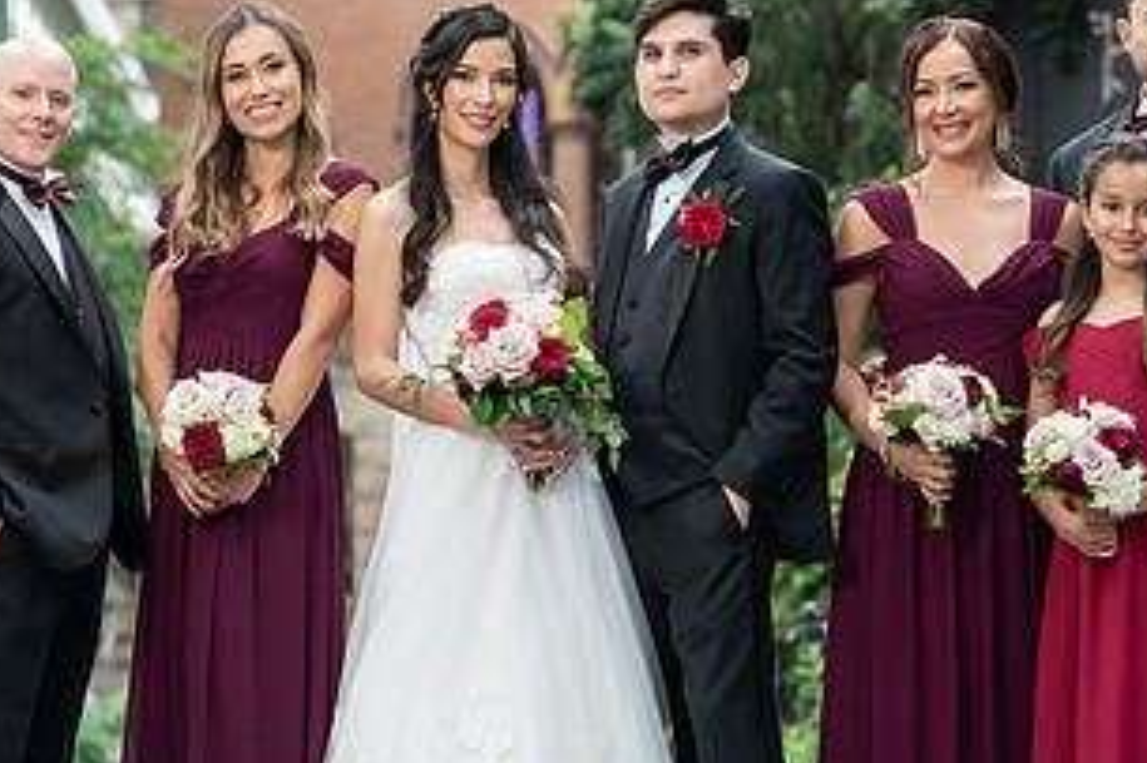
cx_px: 527
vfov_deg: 7.1
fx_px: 6146
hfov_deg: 10.7
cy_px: 336
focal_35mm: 193
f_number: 4
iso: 400
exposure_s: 1/250
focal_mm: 92
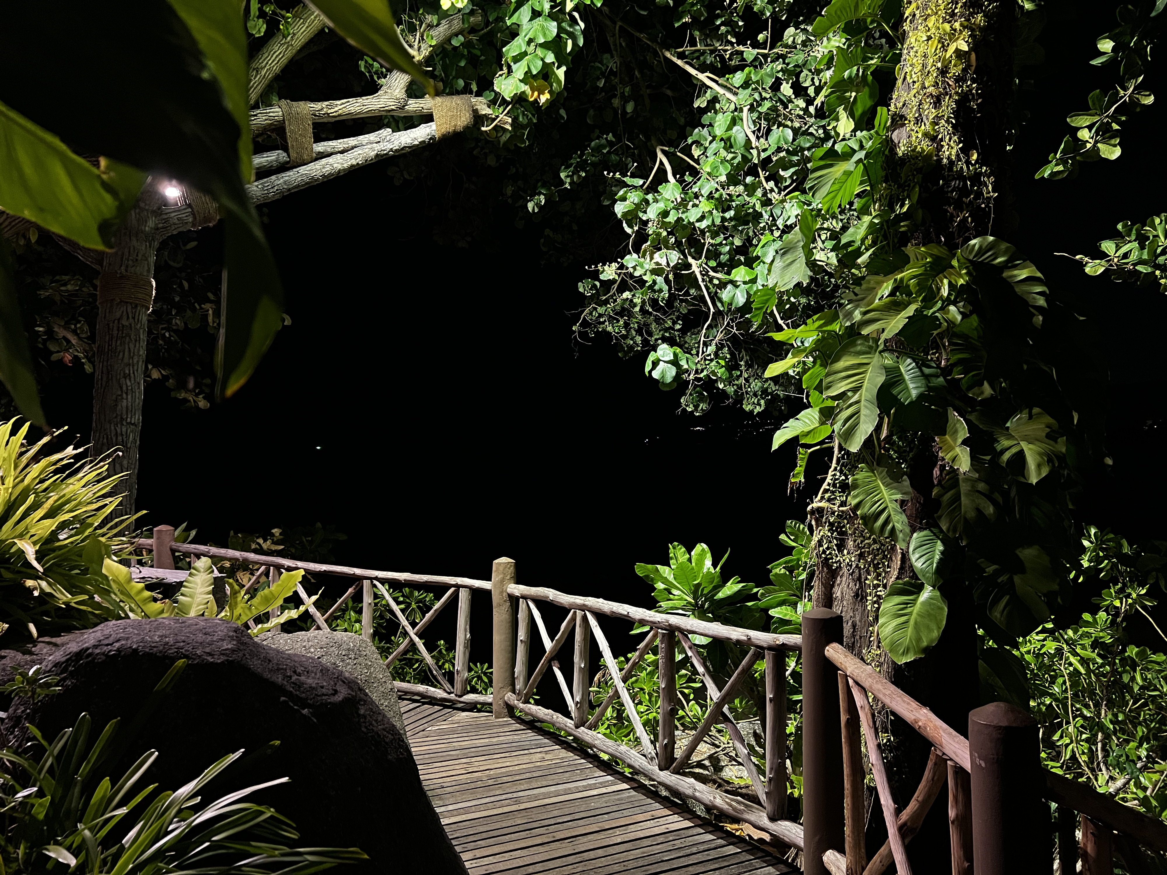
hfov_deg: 67.3
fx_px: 877
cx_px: 584
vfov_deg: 53.1
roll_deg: +0.7
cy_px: 438
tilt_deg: -0.6
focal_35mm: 26
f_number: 1.5
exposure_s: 1/25
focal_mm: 5.7
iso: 500
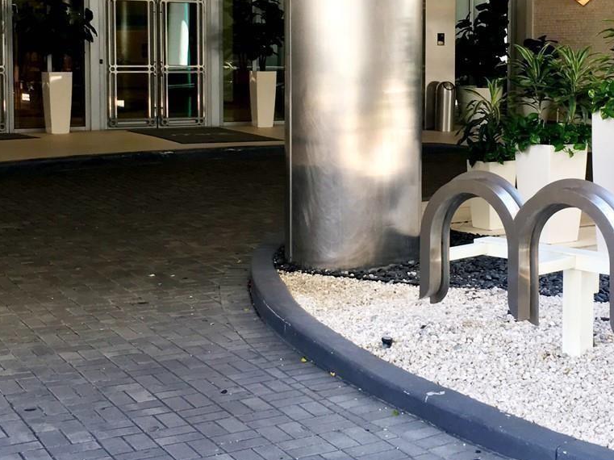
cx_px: 382
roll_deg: +1.0
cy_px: 129
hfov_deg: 31.6
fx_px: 1081
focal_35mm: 61
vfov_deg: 23.8
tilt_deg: -3.1
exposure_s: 1/120
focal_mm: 4.15
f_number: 2.2
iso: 40
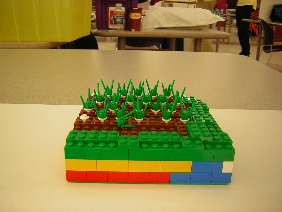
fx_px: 293
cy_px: 106
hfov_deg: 51.4
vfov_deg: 39.7
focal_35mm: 36
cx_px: 141
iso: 50
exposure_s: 1/9.7
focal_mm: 4.7
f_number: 2.6
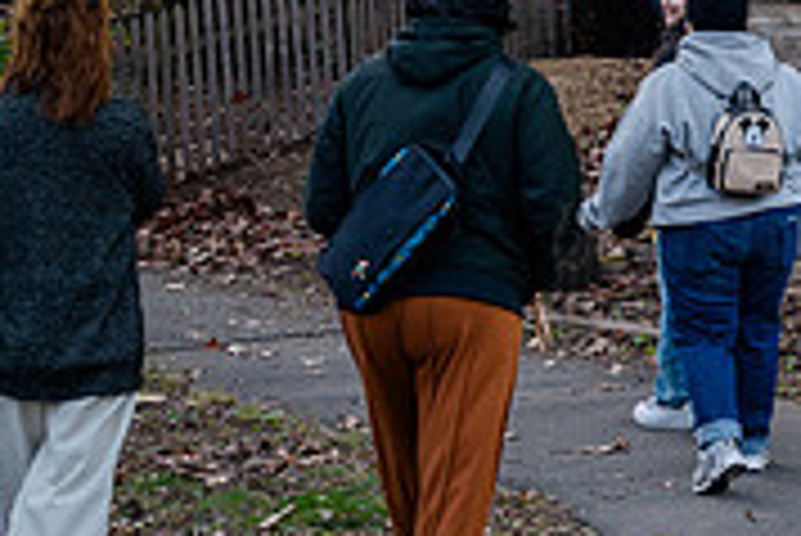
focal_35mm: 114
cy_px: 54
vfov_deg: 12.0
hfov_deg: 16.6
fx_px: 2538
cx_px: 1148
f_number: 5
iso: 640
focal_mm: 35
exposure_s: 1/250
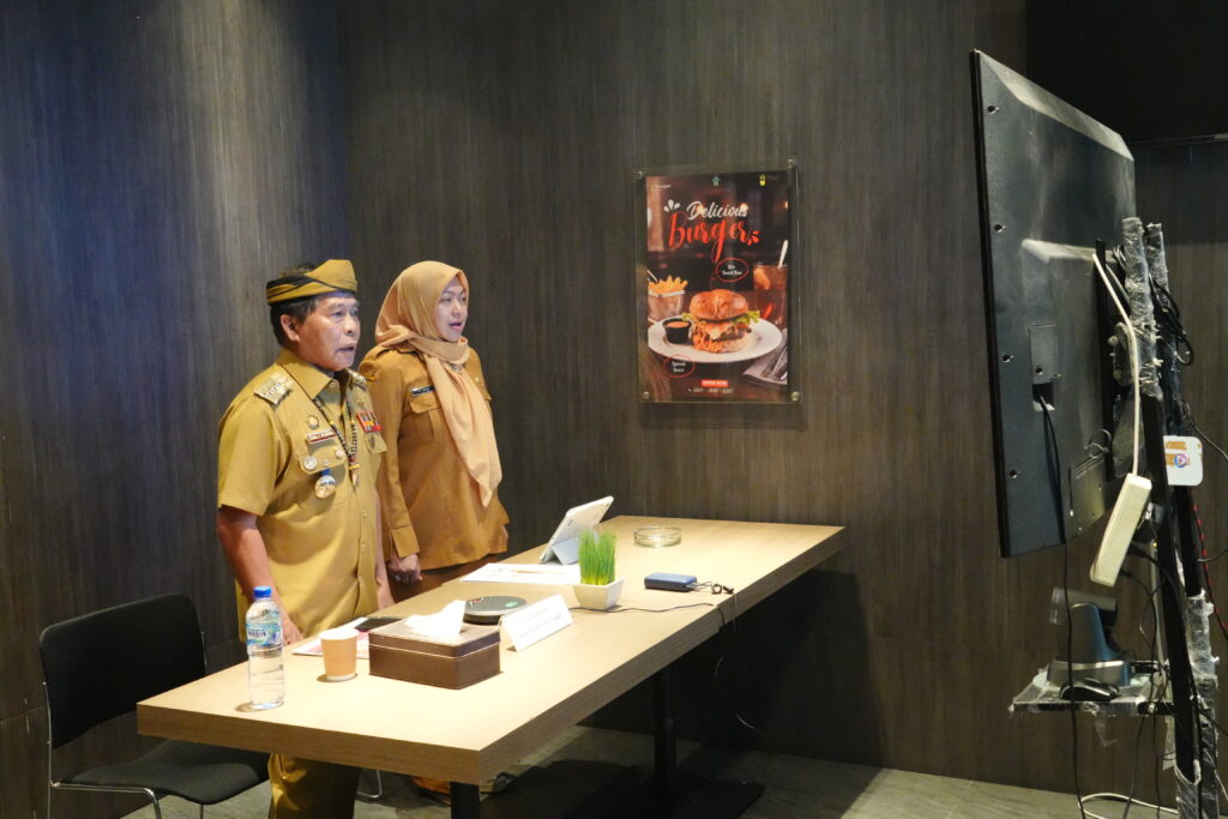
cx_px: 614
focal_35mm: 38
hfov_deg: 50.7
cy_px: 410
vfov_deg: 35.1
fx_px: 1296
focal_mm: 38
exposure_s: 1/80
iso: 16000
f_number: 6.3
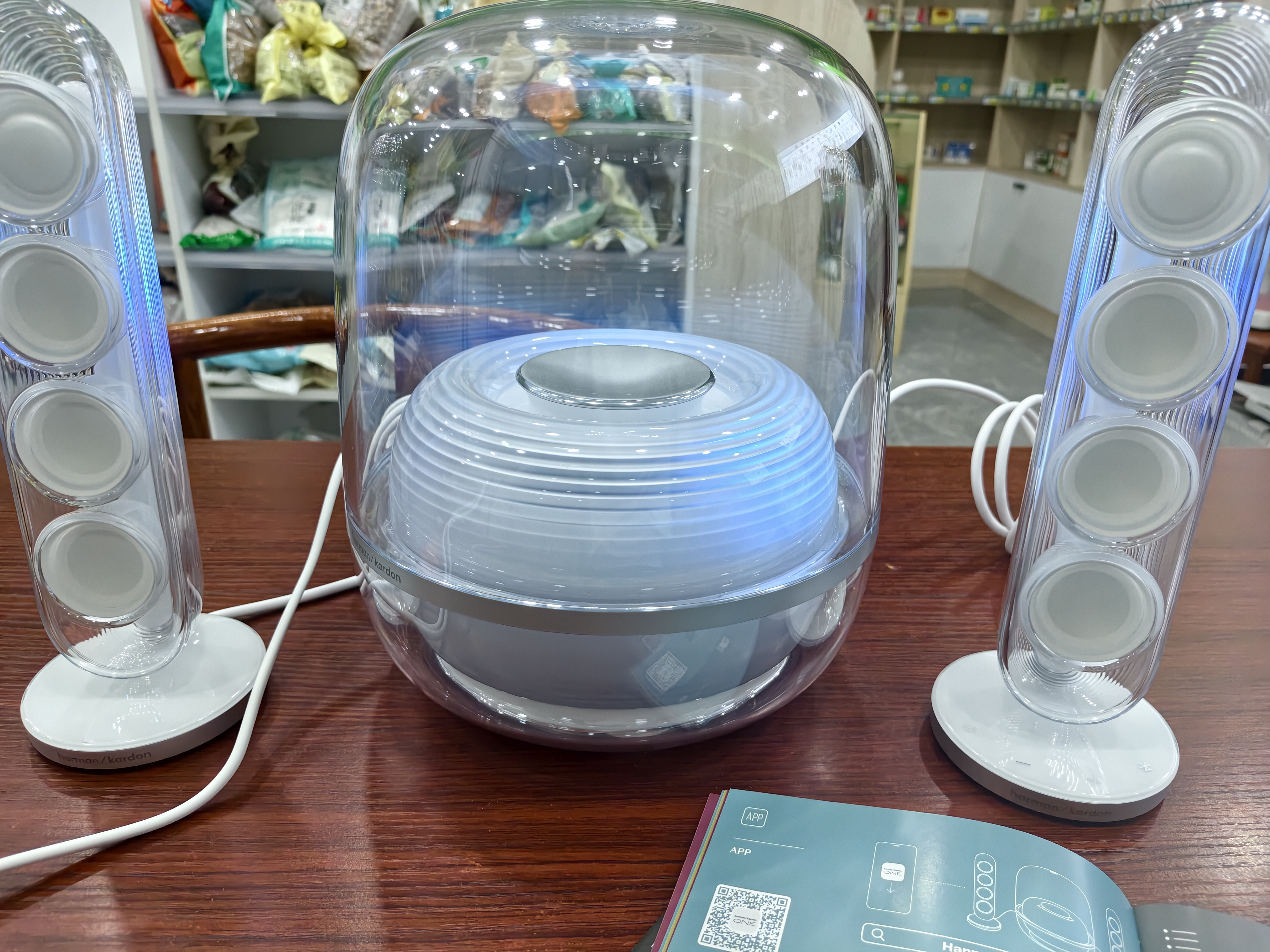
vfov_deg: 58.9
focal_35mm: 23
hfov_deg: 73.9
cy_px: 476
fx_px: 844
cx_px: 635
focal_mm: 5.56
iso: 916
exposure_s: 1/400
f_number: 1.88
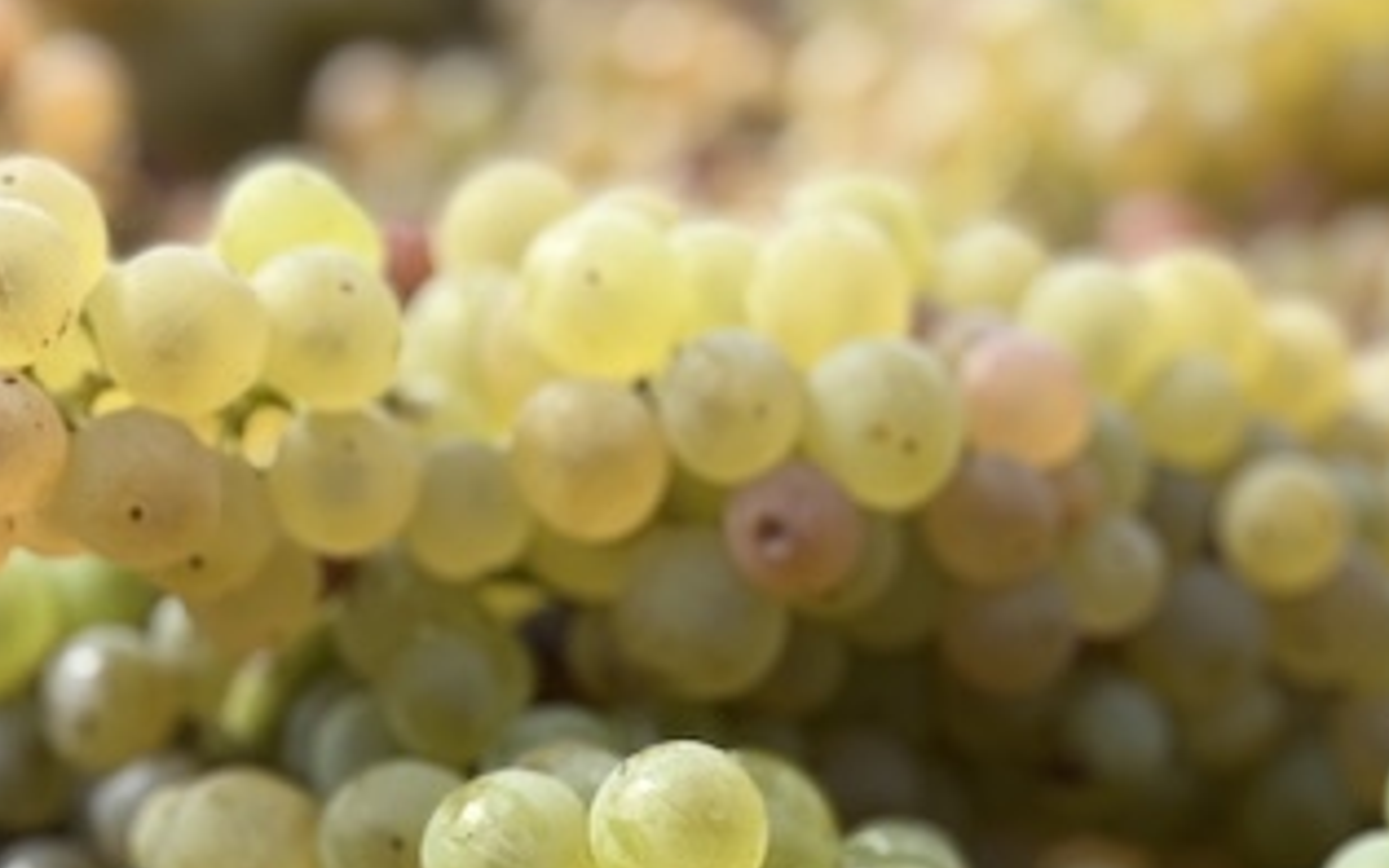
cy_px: 1013
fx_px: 3975
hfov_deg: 19.8
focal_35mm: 105
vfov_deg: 12.2
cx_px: 825
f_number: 1.6
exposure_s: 1/1344
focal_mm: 5.96
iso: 32
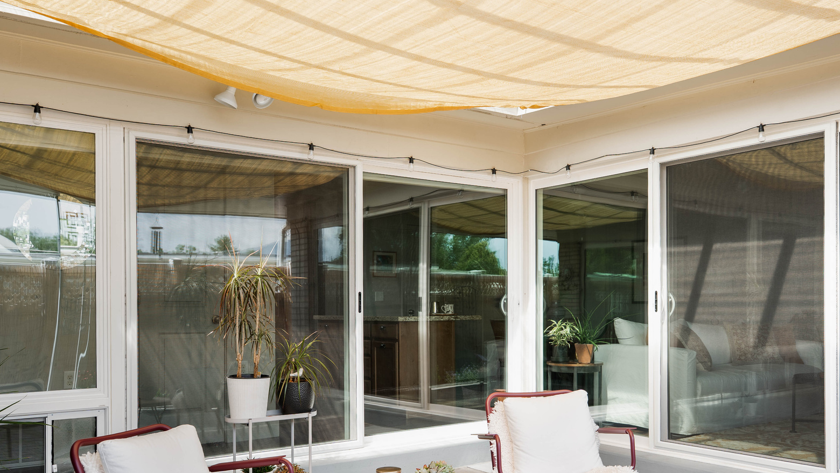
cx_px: 456
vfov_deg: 35.3
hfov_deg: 59.4
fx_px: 735
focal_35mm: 33
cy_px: 315
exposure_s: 1/40
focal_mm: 24
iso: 100
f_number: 5.6
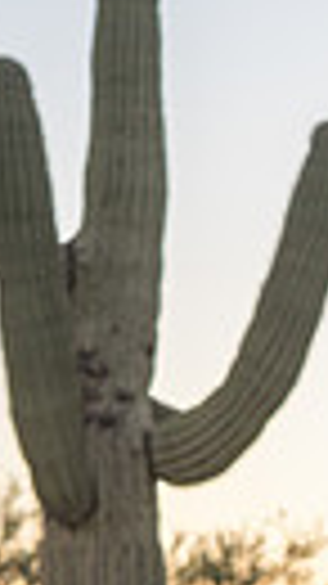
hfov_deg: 6.9
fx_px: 2647
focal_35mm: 171
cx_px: 638
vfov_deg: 12.3
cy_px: 716
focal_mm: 47
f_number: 5
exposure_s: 1/125
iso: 500
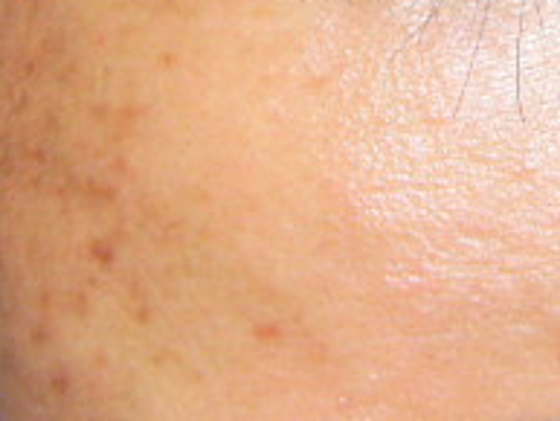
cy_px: -160
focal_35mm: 126
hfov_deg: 15.4
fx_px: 2040
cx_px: 525
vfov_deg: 11.4
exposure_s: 1/29.5
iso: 200
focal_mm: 6.8
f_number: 3.5
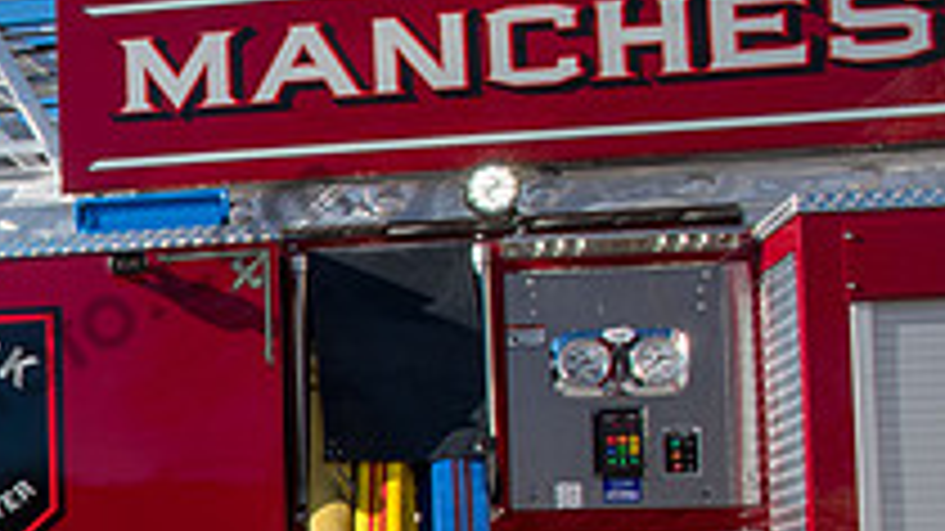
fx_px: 1779
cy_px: 601
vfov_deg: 16.4
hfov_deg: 24.6
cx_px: -379
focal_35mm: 71
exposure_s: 1/100
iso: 250
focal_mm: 16
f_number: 22
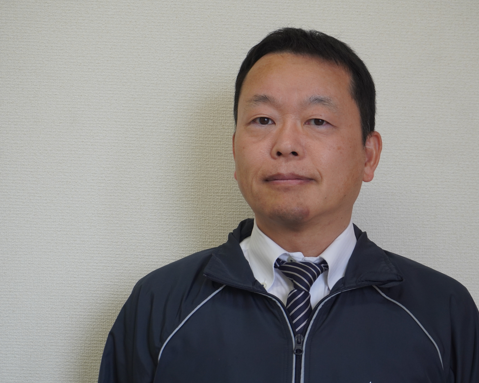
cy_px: 192
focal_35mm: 77
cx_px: 275
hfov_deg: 24.9
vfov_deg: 20.0
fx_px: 1085
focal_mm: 45
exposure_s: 1/160
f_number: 5.6
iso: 400
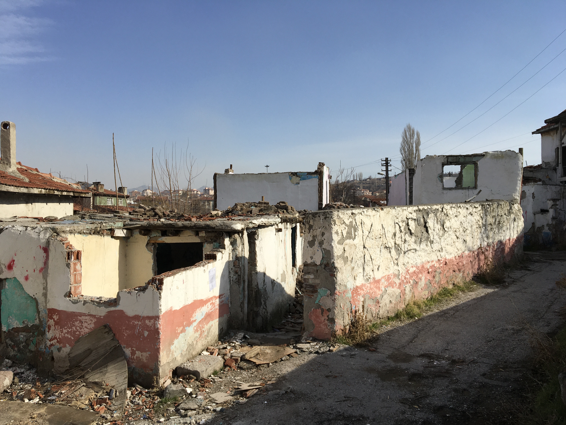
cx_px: 283
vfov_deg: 48.2
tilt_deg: +3.6
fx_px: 474
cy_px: 212
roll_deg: -0.1
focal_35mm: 29
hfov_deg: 61.7
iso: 25
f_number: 2.2
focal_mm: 4.15
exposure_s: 1/2079
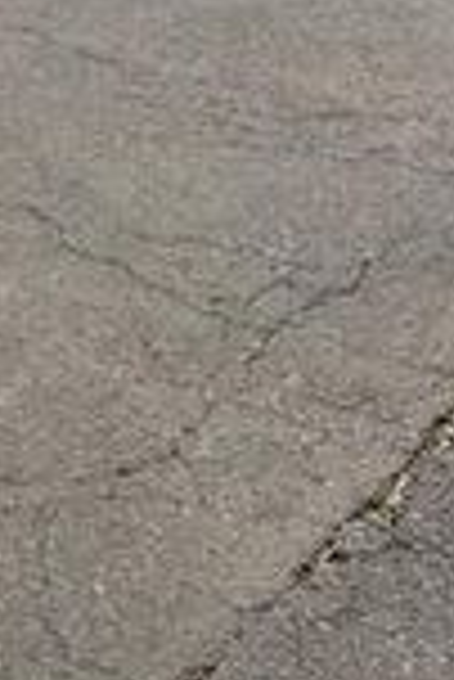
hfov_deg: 12.4
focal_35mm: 110
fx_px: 2076
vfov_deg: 17.4
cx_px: 31
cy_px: -209
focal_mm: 6.76
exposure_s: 1/5714
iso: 80
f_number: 1.78
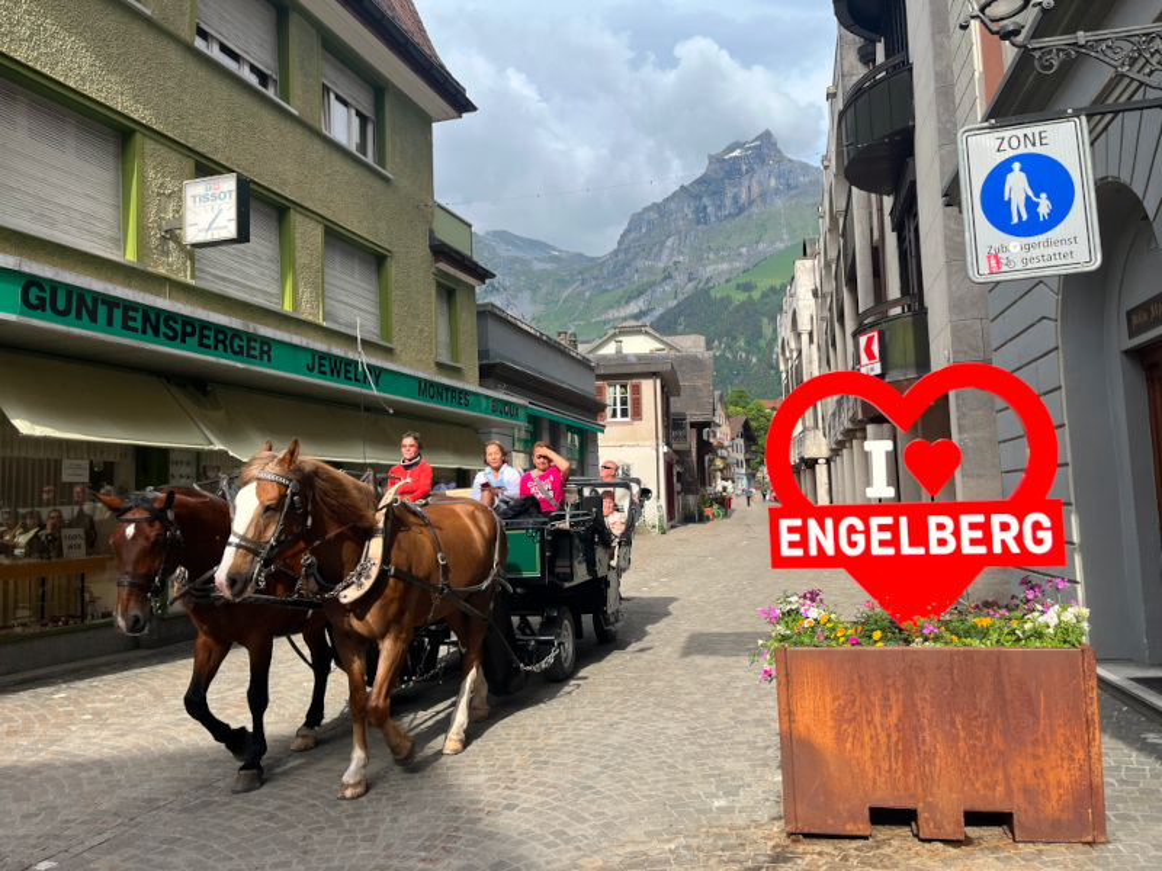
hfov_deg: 67.3
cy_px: 436
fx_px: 873
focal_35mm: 26
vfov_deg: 53.1
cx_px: 581
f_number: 1.6
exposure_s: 1/1647
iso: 50
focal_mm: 5.1
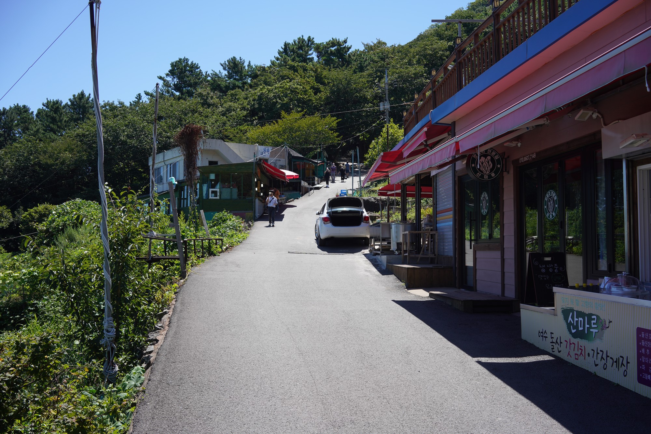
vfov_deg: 37.9
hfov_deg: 54.4
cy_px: 217
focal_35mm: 35
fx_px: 633
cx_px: 326
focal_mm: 35
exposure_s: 1/100
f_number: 11
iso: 100
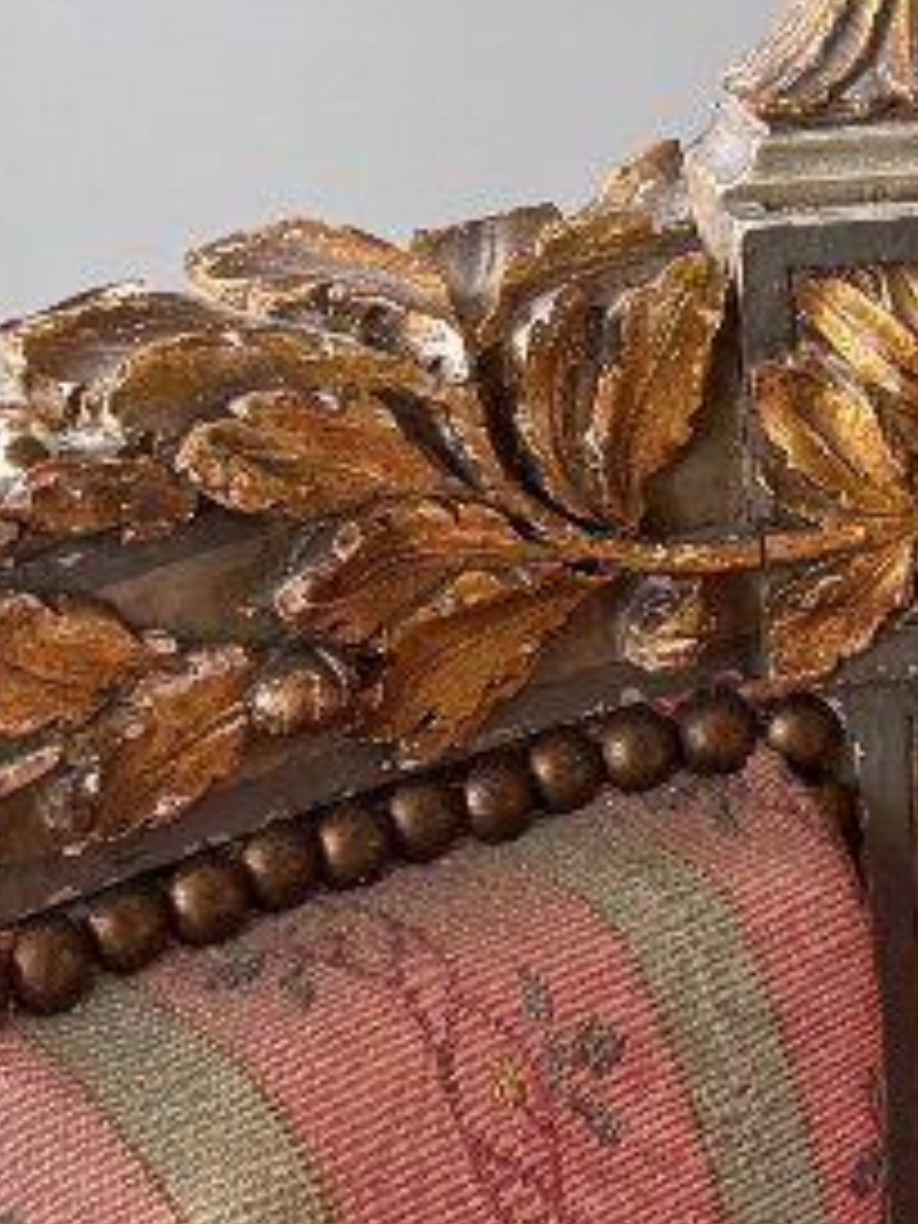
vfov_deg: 18.4
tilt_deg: -22.2
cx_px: 1022
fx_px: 3748
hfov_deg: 13.7
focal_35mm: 106
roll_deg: +1.2
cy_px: 981
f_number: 1.78
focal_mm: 6.76
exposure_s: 1/121
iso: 200
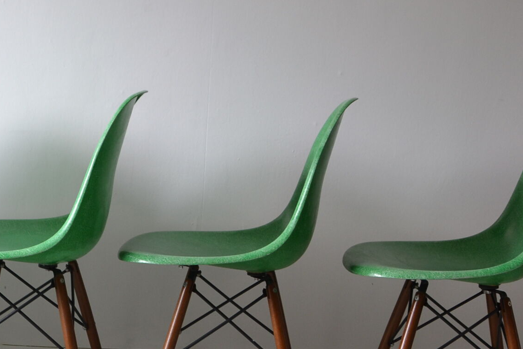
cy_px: 216
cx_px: 163
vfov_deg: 20.3
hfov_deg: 29.8
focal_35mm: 67
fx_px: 973
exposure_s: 1/80
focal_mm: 22
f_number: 4.5
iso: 400
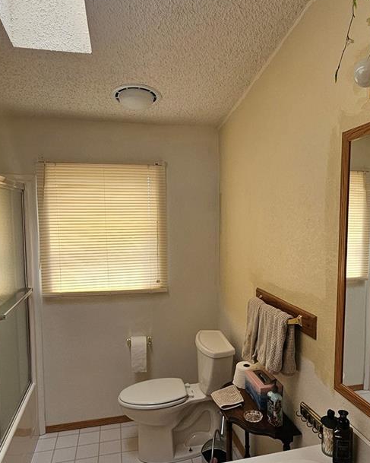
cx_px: 198
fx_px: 342
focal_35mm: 25
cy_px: 250
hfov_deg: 56.7
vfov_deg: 68.0
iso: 50
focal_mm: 1.7
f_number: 2.2
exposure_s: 1/120
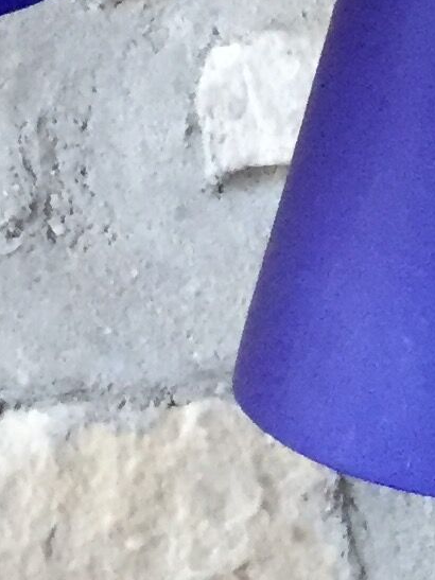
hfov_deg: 8.6
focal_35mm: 173
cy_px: -1149
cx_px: 363
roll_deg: -0.1
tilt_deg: +11.3
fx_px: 2900
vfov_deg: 9.2
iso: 250
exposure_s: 1/33
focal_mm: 4.15
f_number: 2.2
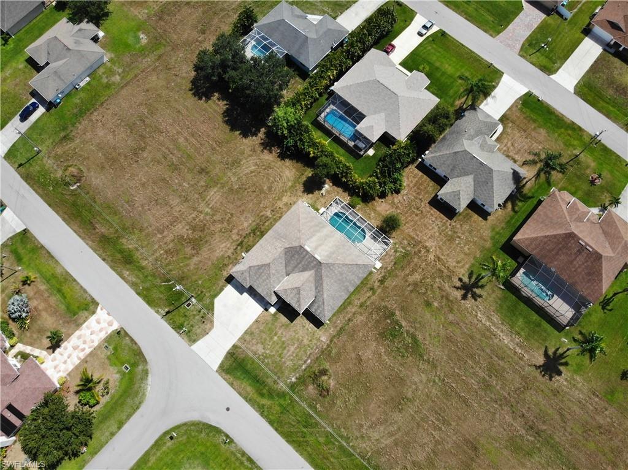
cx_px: 314
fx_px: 435
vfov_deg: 56.8
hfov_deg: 71.6
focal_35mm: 24
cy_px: 235
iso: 105
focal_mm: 4.5
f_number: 2.8
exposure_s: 1/197
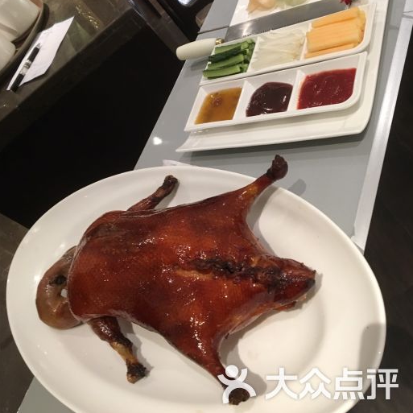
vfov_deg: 46.6
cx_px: 208
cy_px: 144
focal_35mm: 35
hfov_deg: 47.2
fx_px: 472
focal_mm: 4.15
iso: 200
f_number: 2.2
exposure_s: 1/33
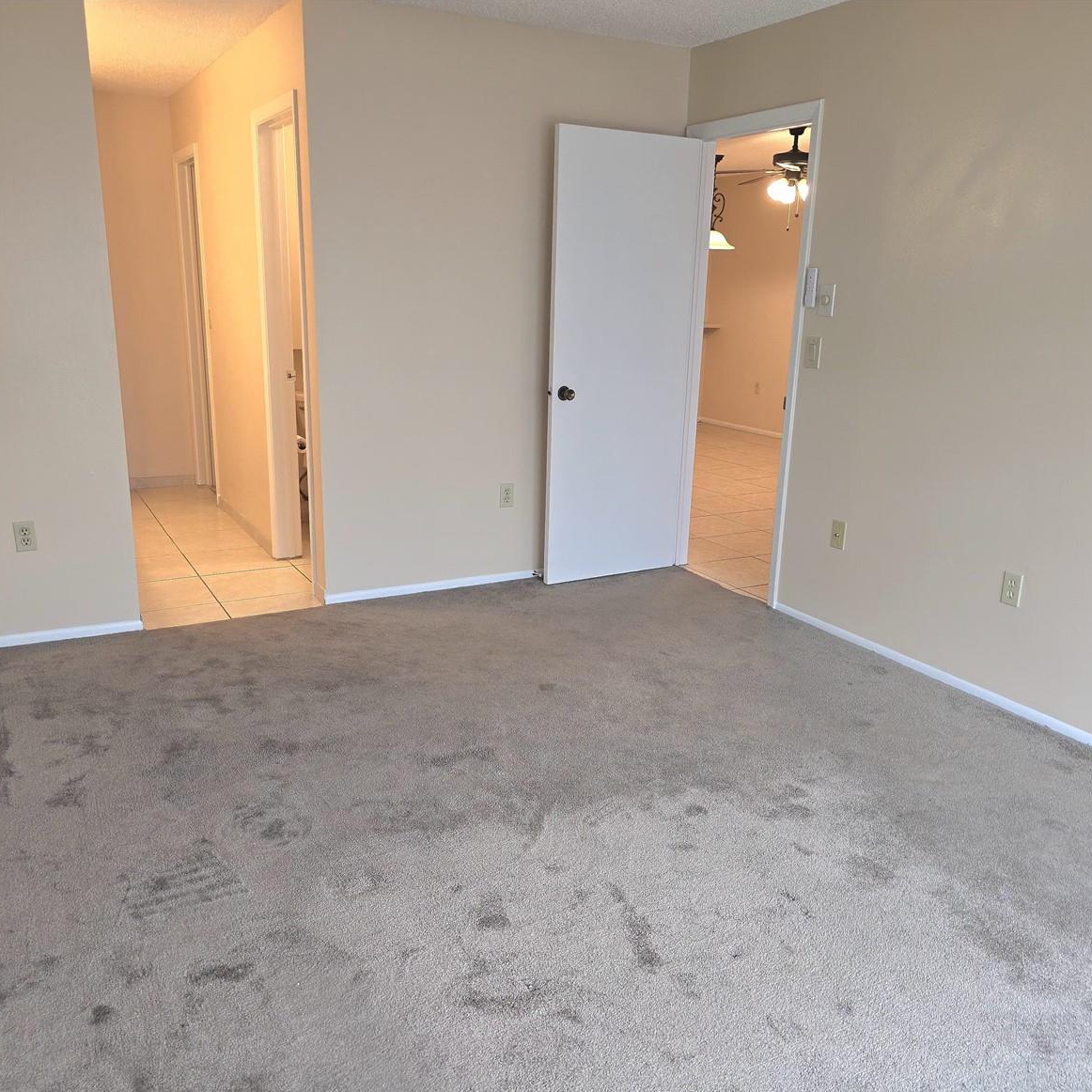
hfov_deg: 57.3
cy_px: 562
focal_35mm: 28
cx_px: 562
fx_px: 999
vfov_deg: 57.3
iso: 100
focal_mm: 6.3
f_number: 1.7
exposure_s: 1/40
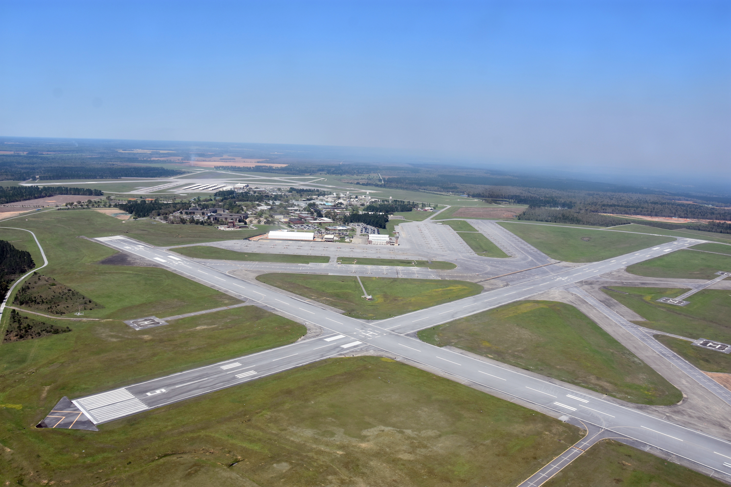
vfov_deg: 47.9
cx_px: 366
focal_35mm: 27
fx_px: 548
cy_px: 244
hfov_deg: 67.4
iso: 180
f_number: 8
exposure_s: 1/500
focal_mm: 18
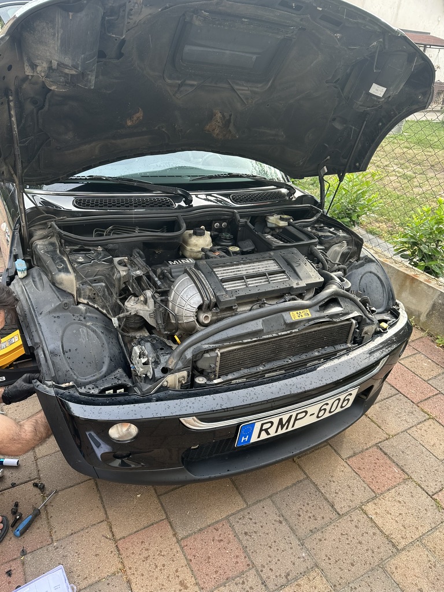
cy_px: 296
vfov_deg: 71.6
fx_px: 410
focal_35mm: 24
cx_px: 222
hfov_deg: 56.8
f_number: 1.78
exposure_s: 1/121
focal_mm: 6.86
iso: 64
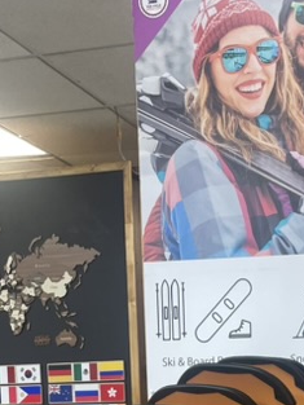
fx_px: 995
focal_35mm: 85
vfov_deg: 20.6
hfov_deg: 16.9
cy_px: 554
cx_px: 331
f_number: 1.6
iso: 125
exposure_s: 1/60
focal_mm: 4.2
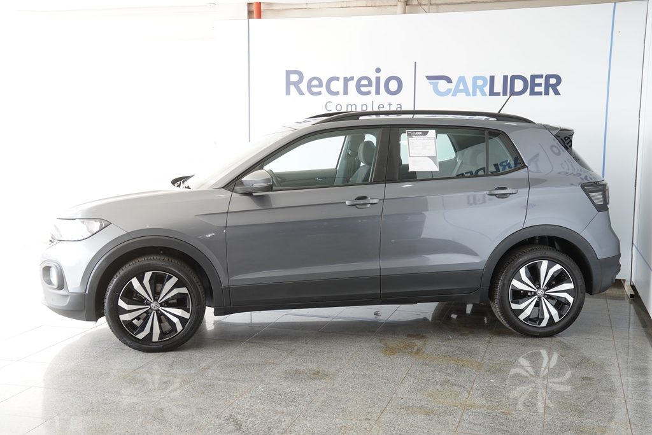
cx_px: 326
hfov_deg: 45.0
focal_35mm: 44
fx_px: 788
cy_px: 218
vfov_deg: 30.9
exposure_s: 1/100
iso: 160
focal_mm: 29
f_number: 4
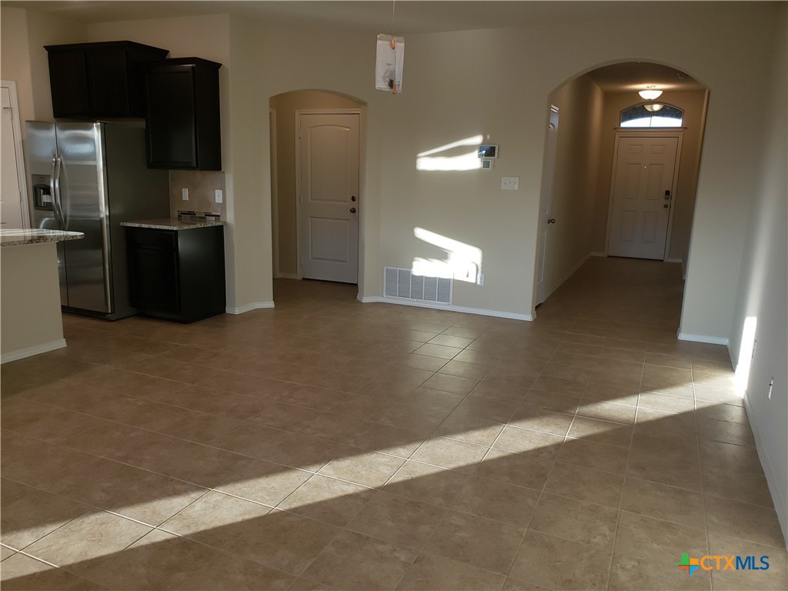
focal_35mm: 26
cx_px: 394
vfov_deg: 53.1
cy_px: 296
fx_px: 592
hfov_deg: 67.3
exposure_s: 1/60
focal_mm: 4.3
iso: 64
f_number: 2.4
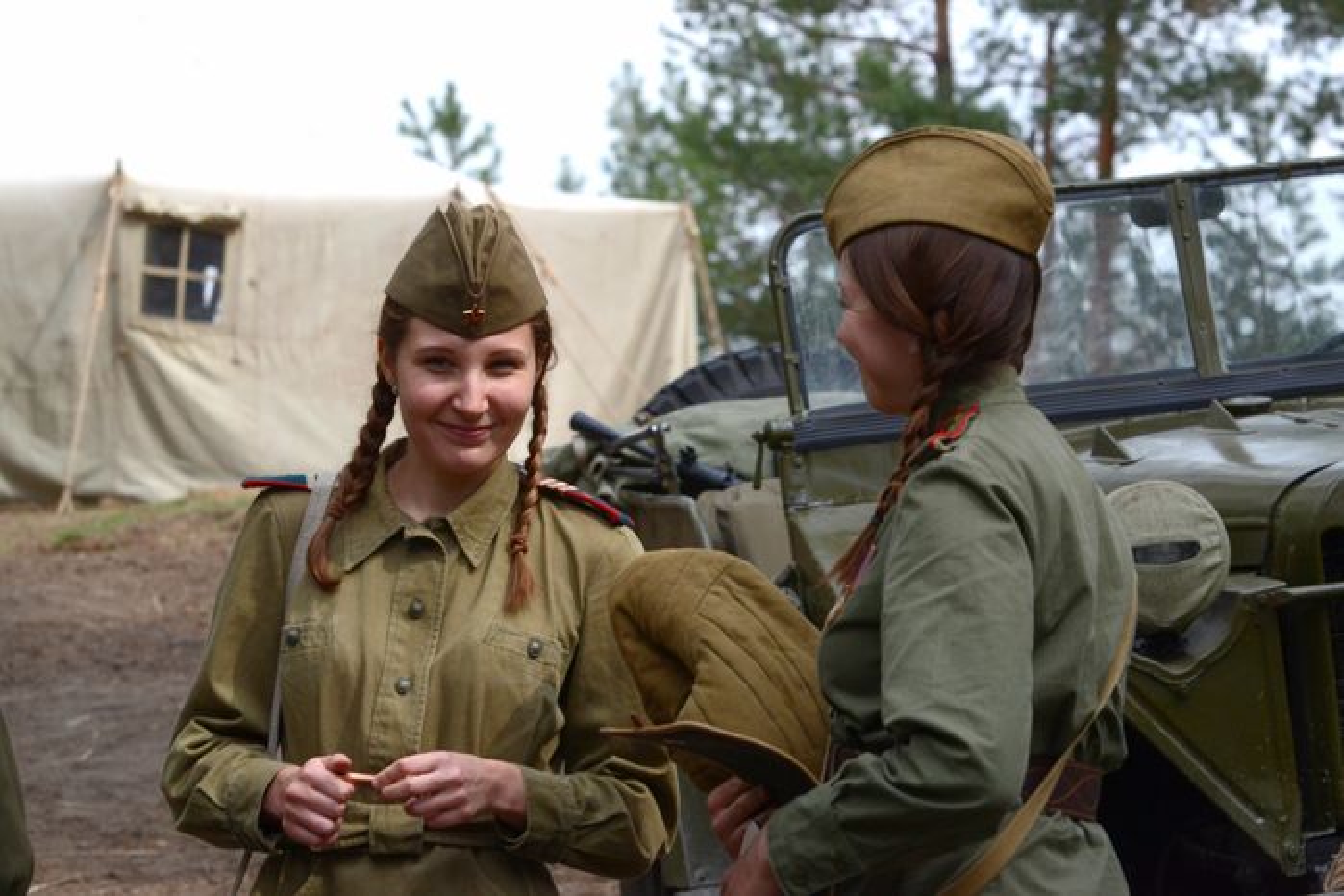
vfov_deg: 9.0
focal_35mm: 153
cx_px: 672
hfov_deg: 13.4
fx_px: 5712
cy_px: 448
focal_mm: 102
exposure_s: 1/1000
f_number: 8
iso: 800
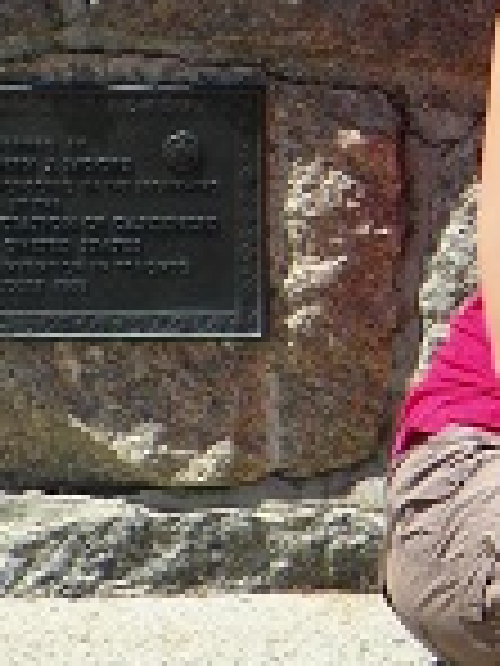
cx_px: 707
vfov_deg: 5.6
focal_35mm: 352
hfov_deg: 4.2
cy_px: -63
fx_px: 6779
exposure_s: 1/500
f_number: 4
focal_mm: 15.5
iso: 64
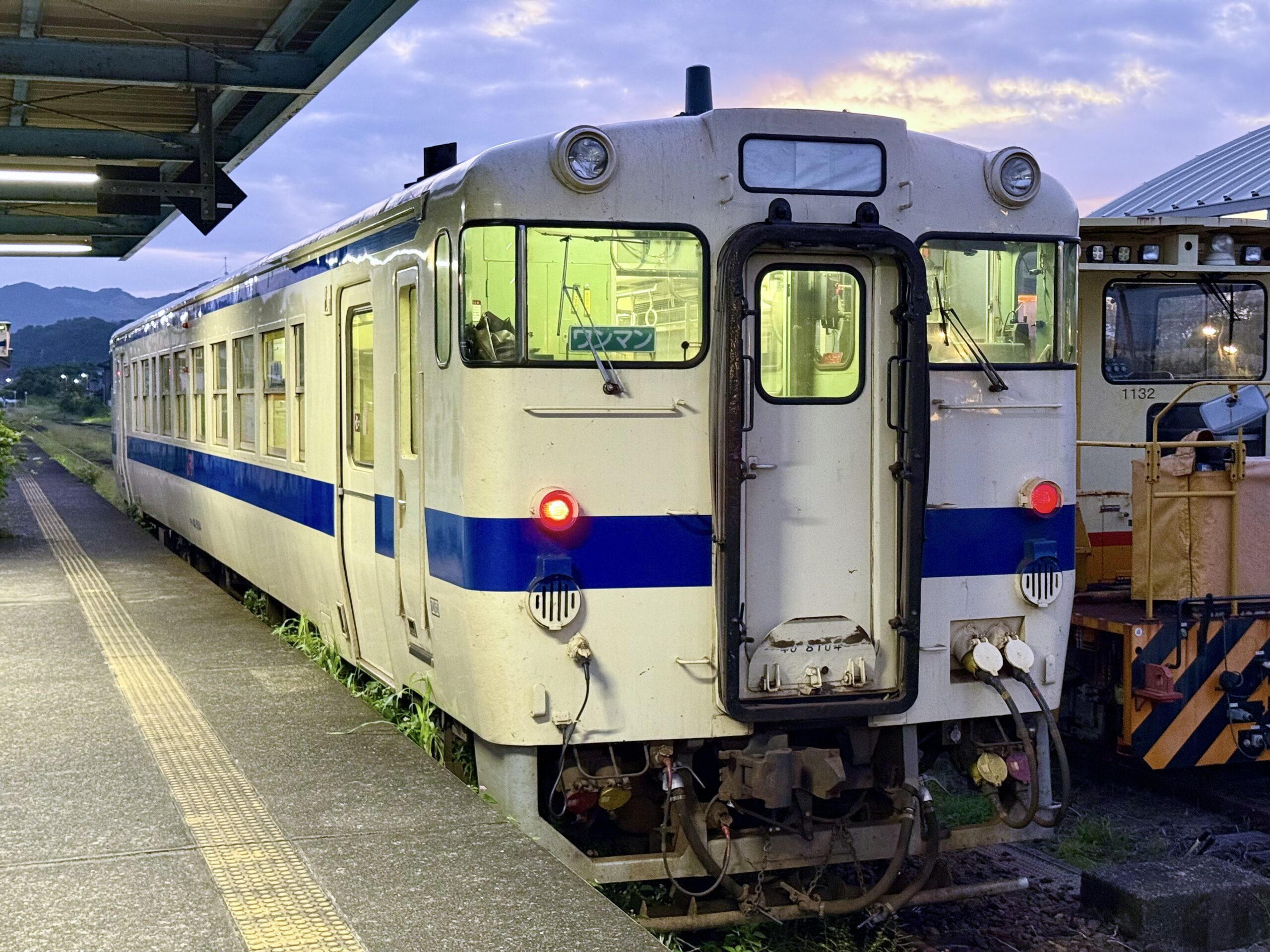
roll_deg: +0.2
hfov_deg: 39.7
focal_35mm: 48
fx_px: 1761
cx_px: 635
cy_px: 476
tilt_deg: -2.5
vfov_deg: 30.3
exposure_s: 1/40
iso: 500
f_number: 1.78
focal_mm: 6.76
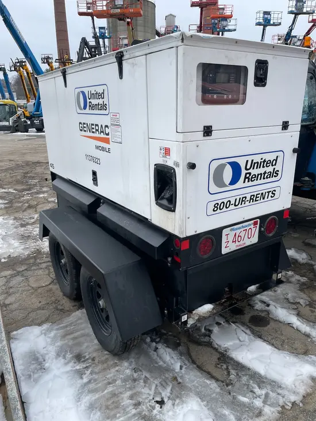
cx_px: 158
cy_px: 210
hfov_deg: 53.1
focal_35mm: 26
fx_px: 316
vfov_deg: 67.3
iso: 32
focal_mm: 4.2
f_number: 1.6
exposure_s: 1/458
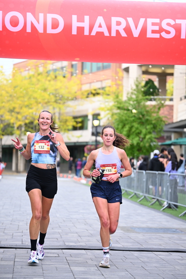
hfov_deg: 14.9
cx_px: 93
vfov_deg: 22.1
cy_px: 140
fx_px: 712
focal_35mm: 92
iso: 1000
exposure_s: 1/1600
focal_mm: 92
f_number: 2.8
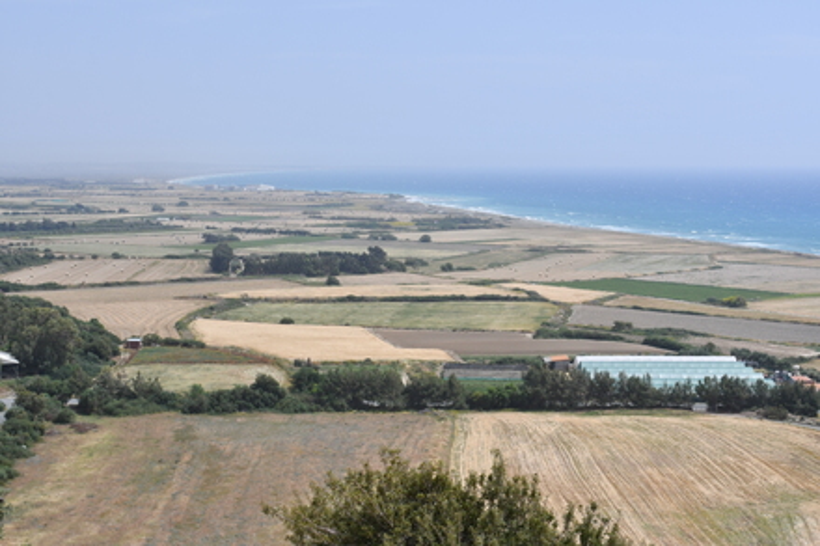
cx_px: 410
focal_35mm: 51
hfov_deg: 38.9
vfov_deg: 26.5
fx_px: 1161
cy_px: 273
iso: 250
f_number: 9
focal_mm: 34
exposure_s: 1/800
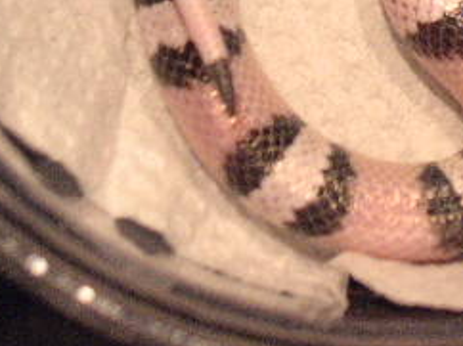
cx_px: 553
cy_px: -94
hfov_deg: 11.8
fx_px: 2191
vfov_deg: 8.9
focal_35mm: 164
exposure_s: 1/58.2
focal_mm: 13.2
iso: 400
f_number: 3.5
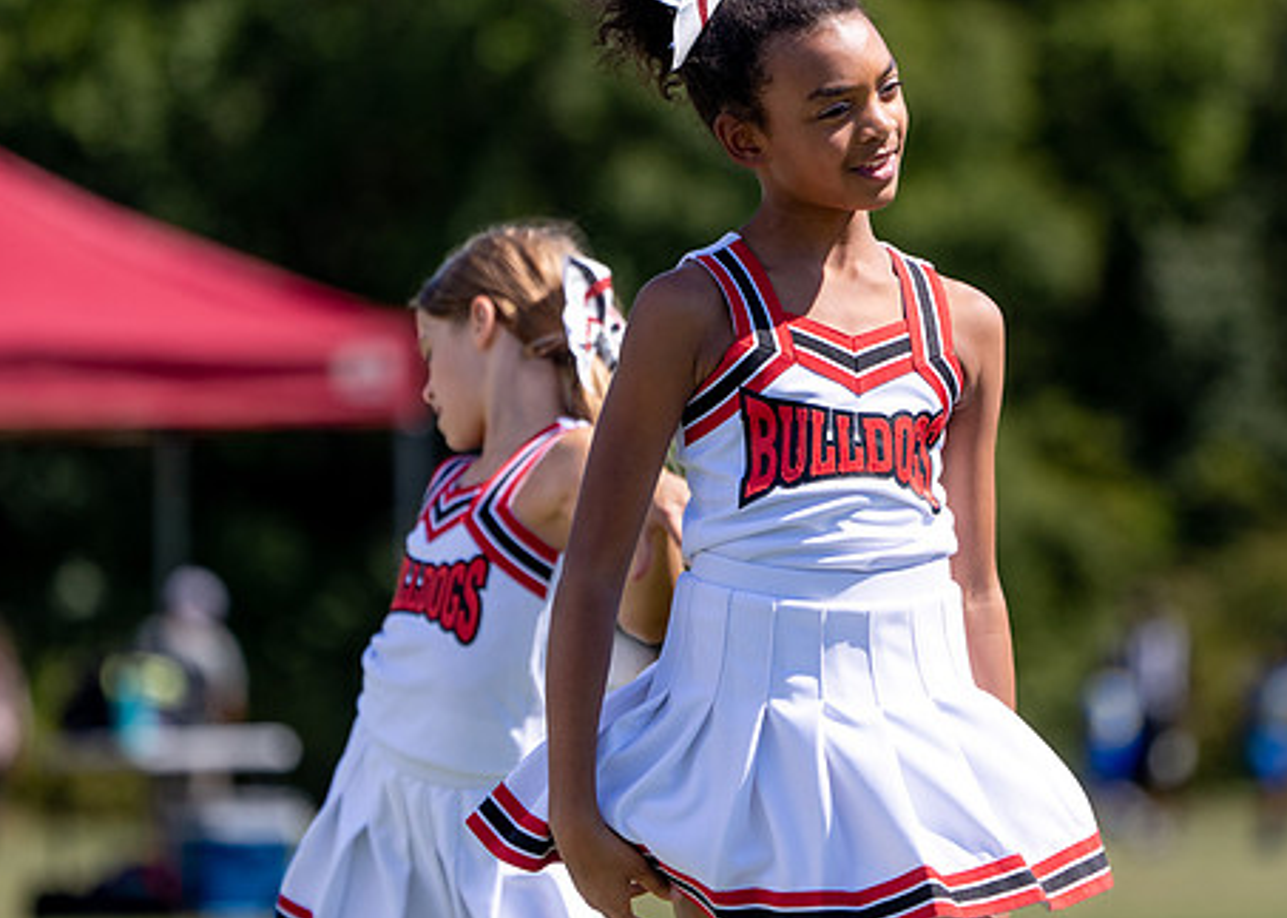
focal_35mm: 464
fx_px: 16950
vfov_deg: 3.1
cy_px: 444
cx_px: 793
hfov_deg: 4.3
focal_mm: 312
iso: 200
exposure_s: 1/1250
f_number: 5.6
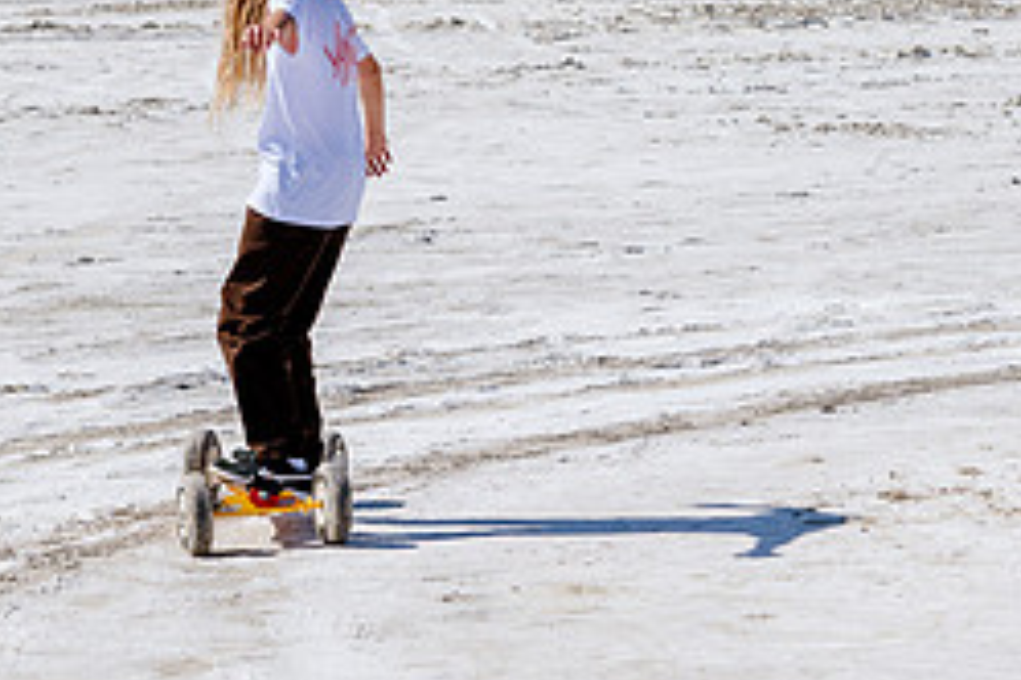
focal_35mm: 192
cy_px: 169
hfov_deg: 10.7
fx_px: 5445
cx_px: 732
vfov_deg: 7.1
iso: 160
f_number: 6.3
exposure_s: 1/1250
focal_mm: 70
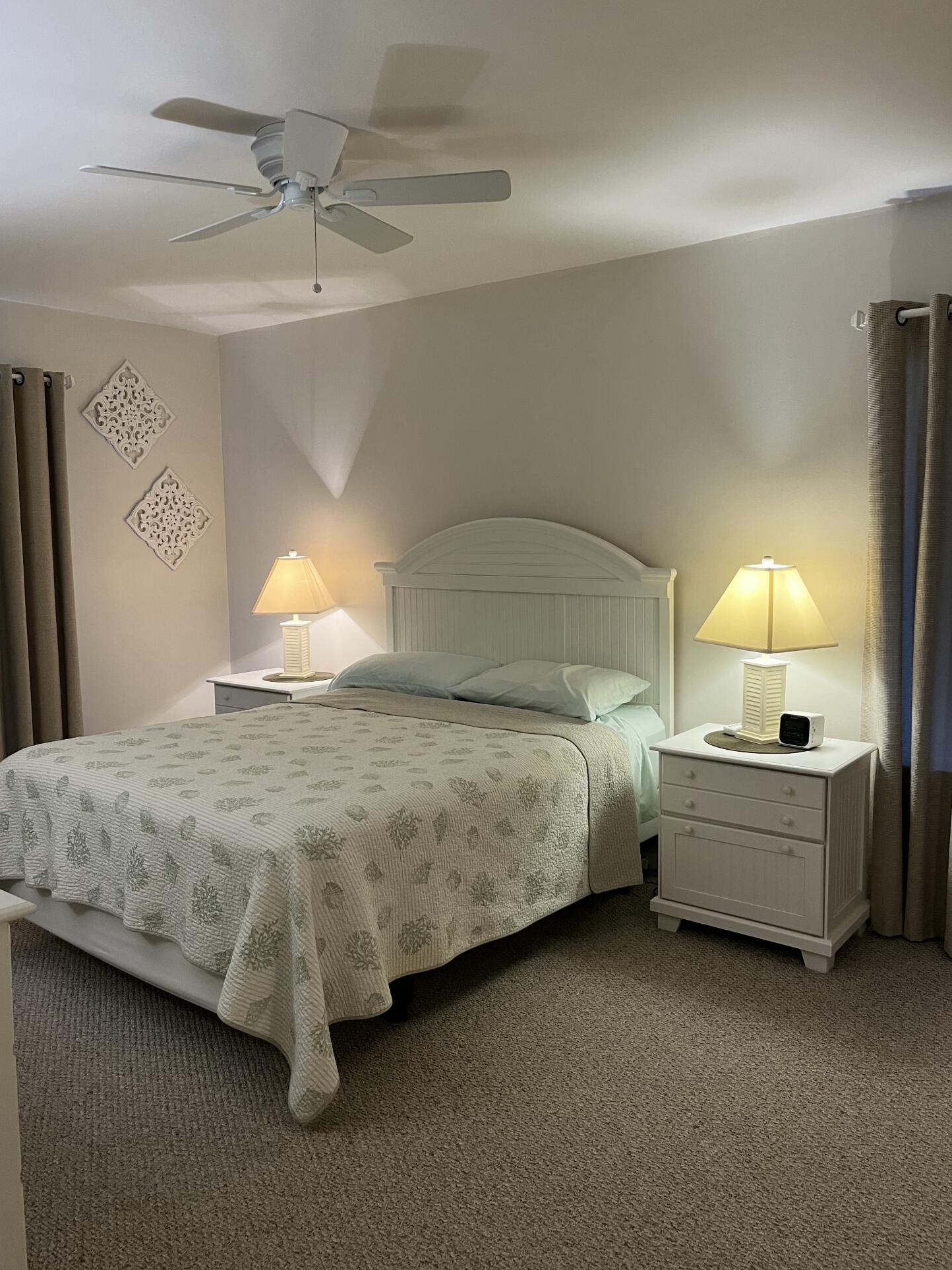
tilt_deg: -6.9
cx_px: 458
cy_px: 625
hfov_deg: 51.3
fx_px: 990
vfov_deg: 65.3
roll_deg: +0.2
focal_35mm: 27
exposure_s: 1/60
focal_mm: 5.1
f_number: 1.6
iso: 160
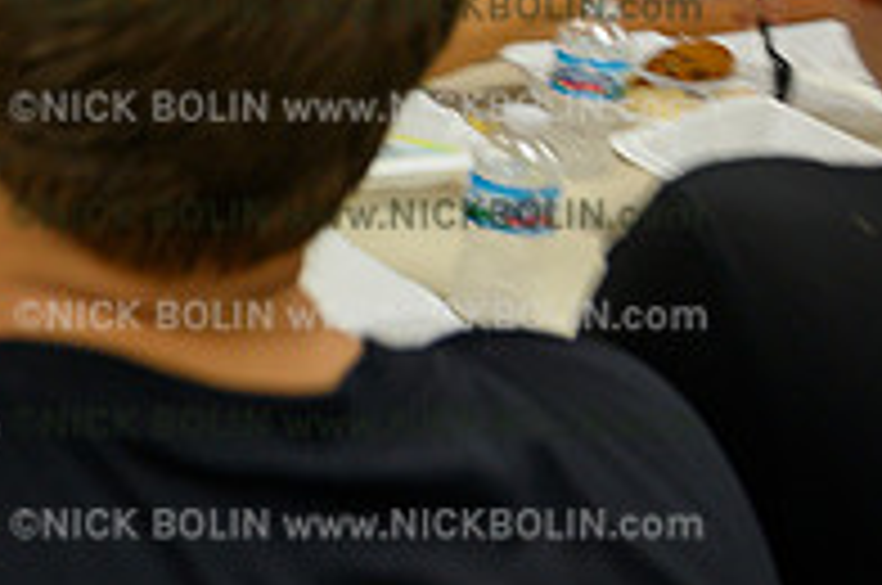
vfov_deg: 18.9
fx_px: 1737
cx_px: -351
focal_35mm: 71
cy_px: 108
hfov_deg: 23.9
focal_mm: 24
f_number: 4.5
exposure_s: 1/50
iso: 200
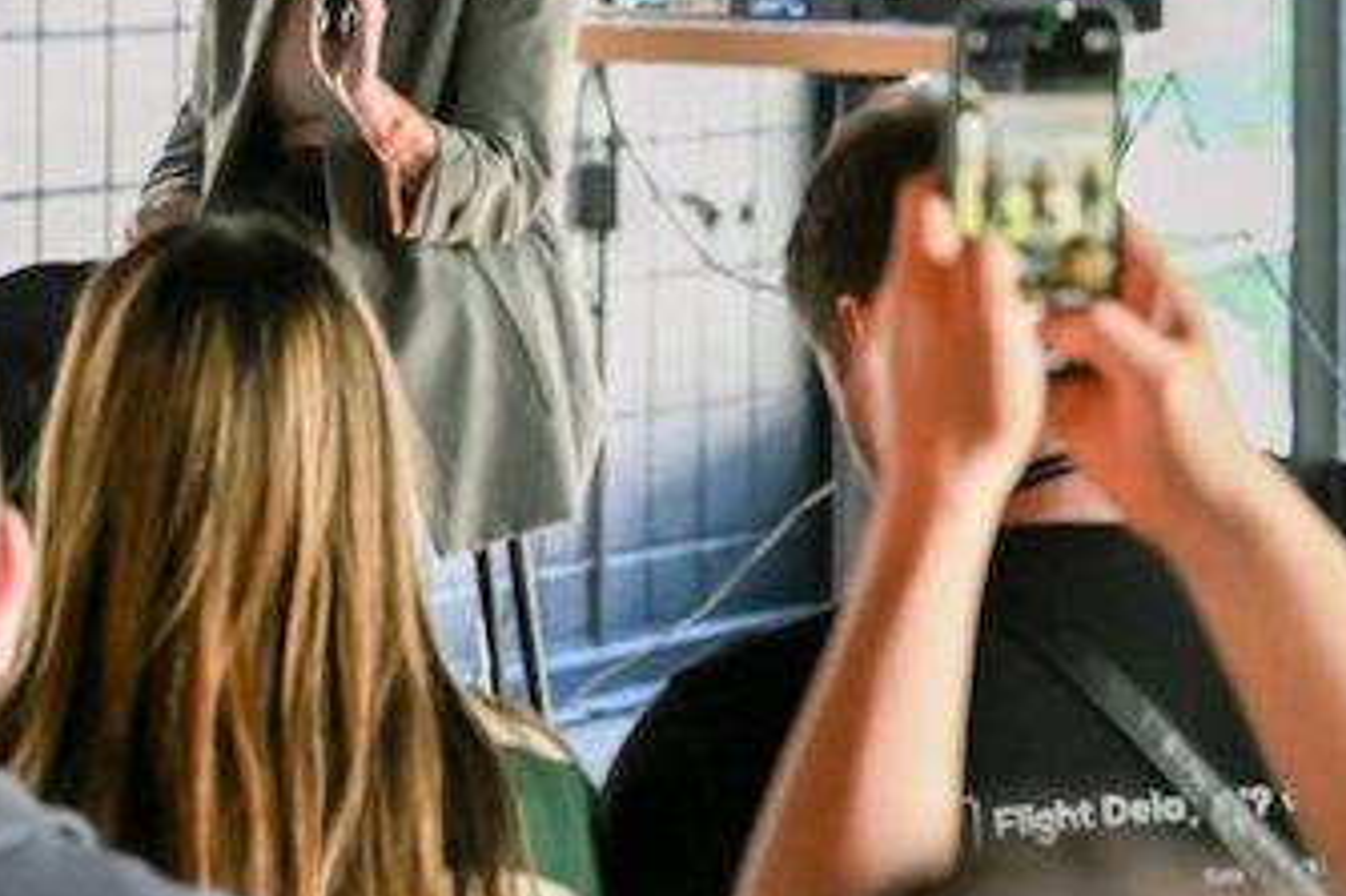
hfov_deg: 9.5
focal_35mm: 214
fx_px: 7997
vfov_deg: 6.4
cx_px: -309
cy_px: -102
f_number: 4
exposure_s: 1/160
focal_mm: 70
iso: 2500
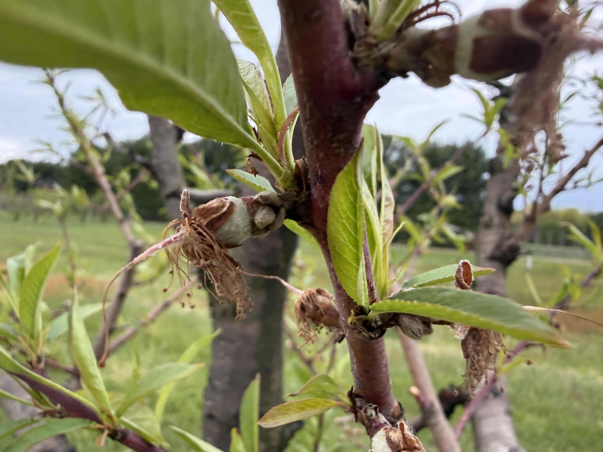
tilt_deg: -3.7
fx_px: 418
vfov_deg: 56.8
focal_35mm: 24
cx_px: 302
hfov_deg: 71.6
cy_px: 226
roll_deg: -2.2
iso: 160
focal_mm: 2.22
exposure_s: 1/121
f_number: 2.2
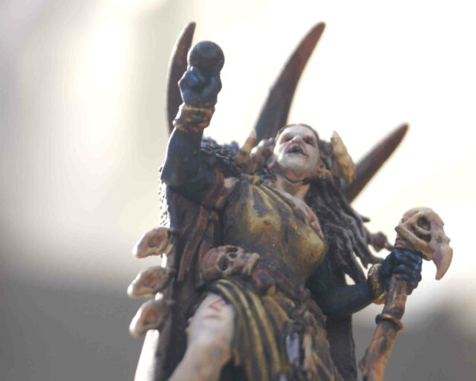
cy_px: 211
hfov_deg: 19.0
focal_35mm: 101
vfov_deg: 15.3
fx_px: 1419
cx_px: 309
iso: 100
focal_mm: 45
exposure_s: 1/80
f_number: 8
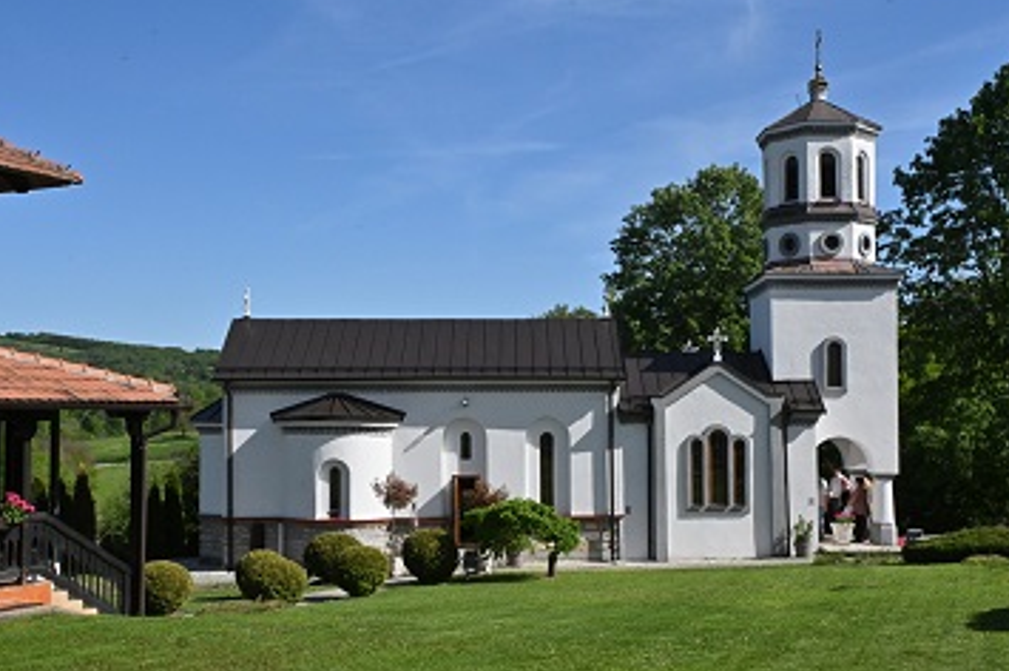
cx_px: 500
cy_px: 333
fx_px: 1232
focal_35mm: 44
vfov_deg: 30.5
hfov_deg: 44.5
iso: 2000
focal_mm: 26
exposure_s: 1/1250
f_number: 20
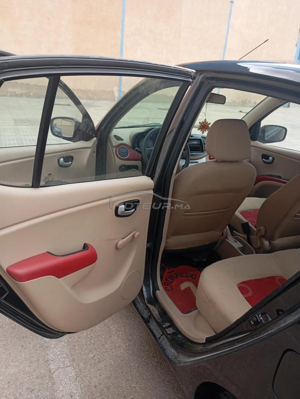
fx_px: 323
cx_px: 150
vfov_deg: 63.4
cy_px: 200
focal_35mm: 28
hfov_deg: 49.9
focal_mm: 4.27
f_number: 1.8
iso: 100
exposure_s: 1/111
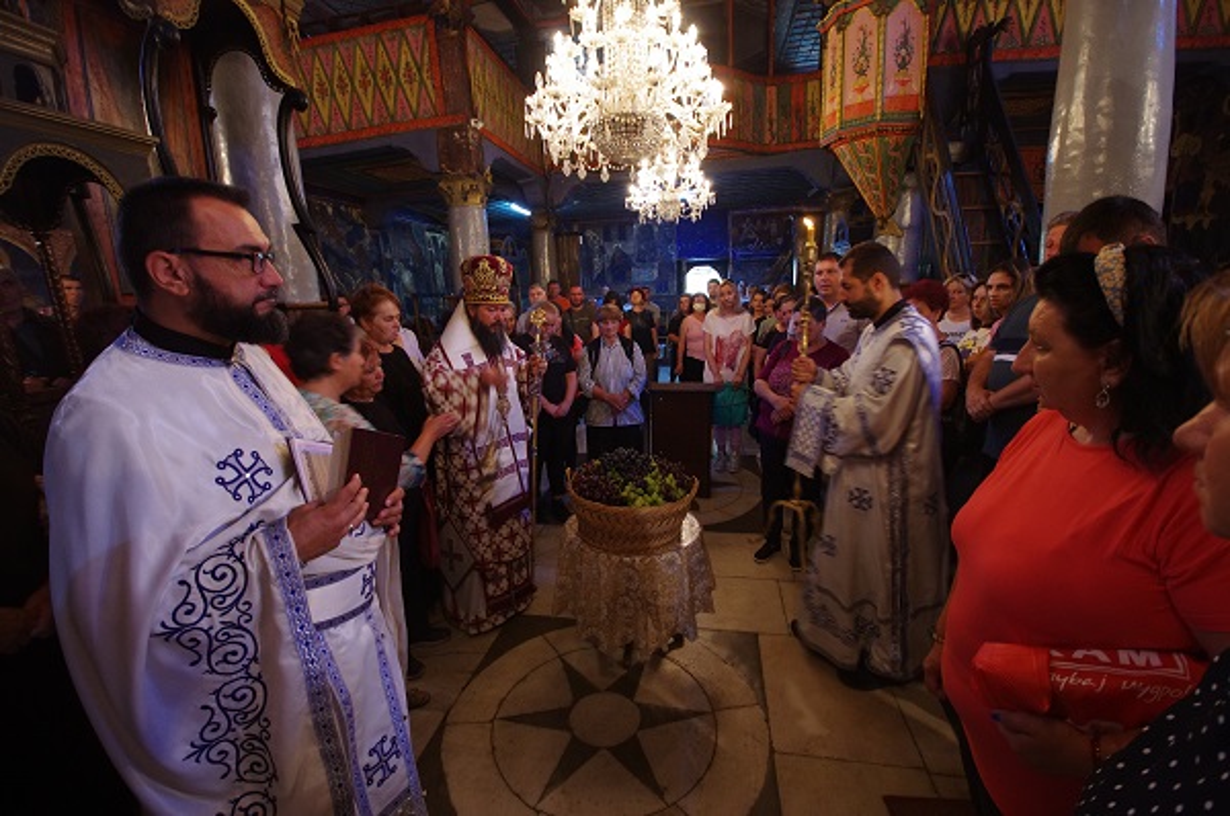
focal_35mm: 15
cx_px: 615
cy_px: 408
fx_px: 512
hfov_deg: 100.5
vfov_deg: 77.1
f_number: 4
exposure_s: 1/25
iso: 1600
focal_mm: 10
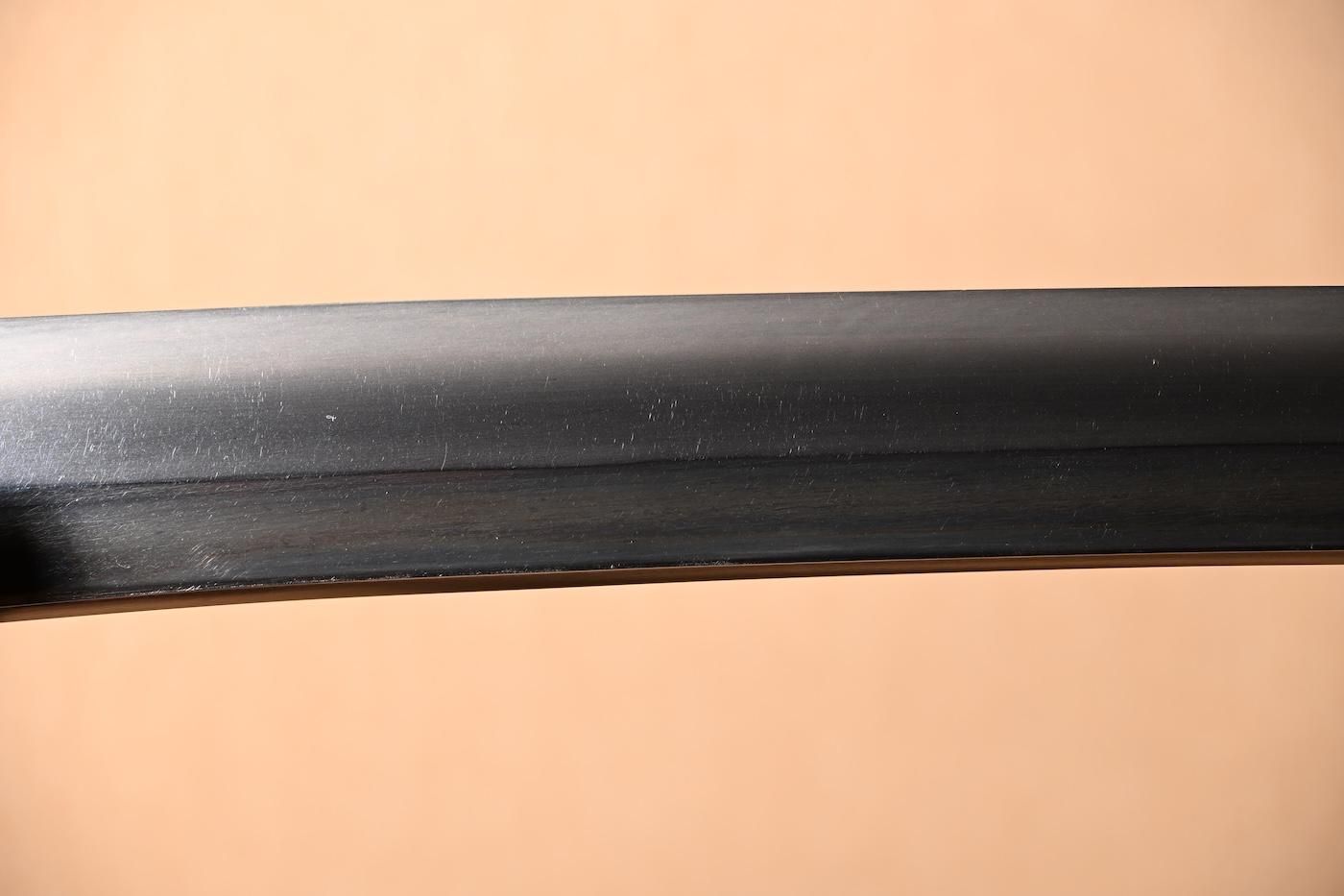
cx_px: 672
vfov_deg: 12.2
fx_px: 4199
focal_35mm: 112
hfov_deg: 18.2
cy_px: 448
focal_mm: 75
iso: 100
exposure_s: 1/2
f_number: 5.3
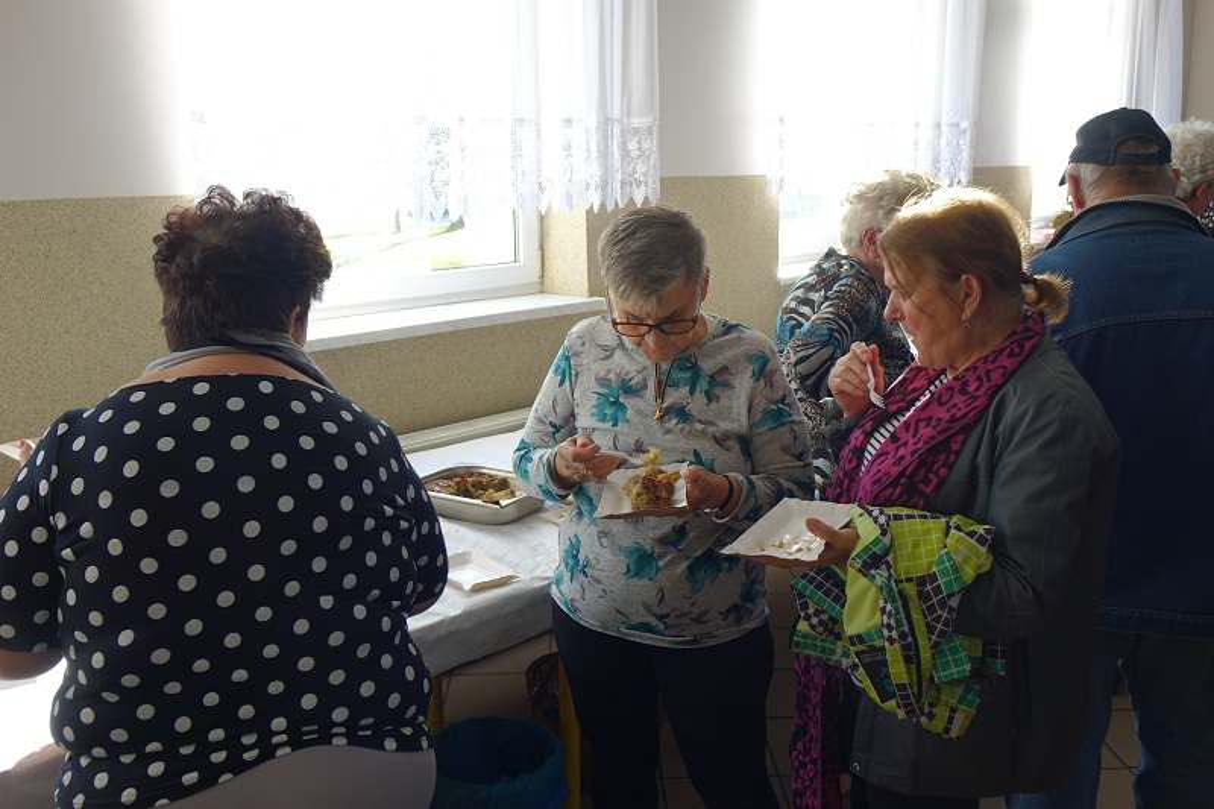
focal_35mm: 33
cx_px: 607
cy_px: 404
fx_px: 1113
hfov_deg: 57.2
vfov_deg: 40.0
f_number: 2.8
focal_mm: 12.03
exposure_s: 1/80
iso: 125
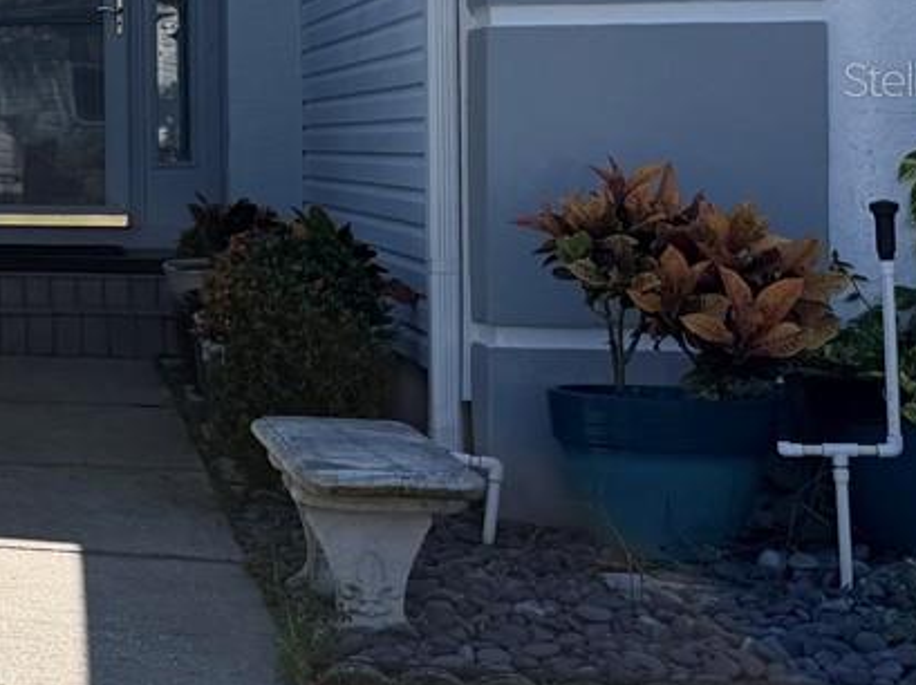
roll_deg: +0.2
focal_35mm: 94
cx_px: -737
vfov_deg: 15.5
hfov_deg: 17.1
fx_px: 2485
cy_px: 78
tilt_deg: +0.4
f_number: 1.78
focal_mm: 6.76
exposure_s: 1/3425
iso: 80
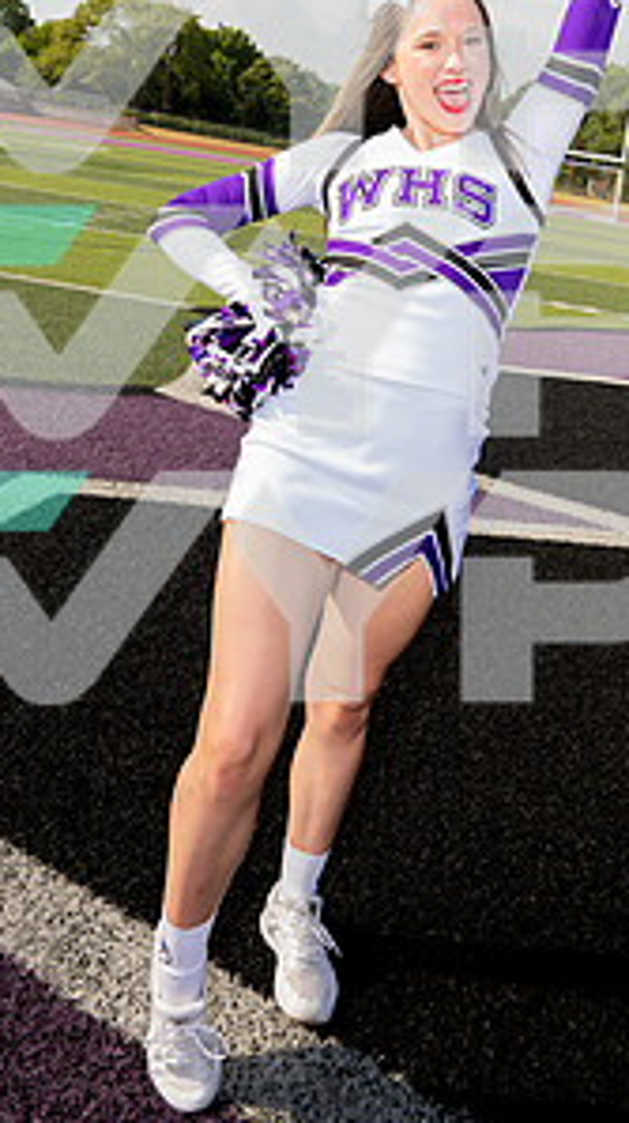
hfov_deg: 30.8
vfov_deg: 51.2
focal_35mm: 38
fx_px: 1130
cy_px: 324
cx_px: 426
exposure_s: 1/250
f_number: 6.3
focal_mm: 24
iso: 100
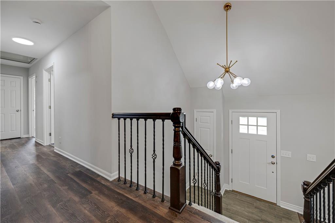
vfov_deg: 77.3
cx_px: 168
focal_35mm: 15
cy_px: 112
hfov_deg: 100.4
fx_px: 140
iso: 100
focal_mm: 15
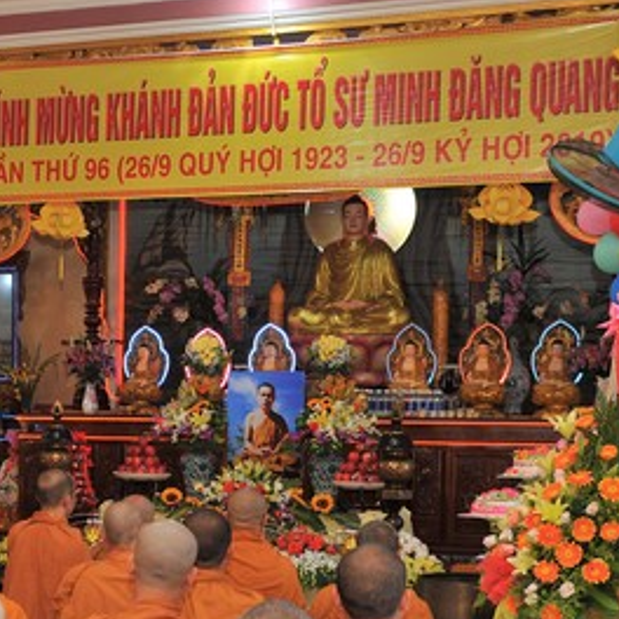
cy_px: 453
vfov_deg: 25.8
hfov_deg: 25.5
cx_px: 87
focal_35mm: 66
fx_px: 1335
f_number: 3.5
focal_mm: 32
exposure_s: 1/80
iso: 400
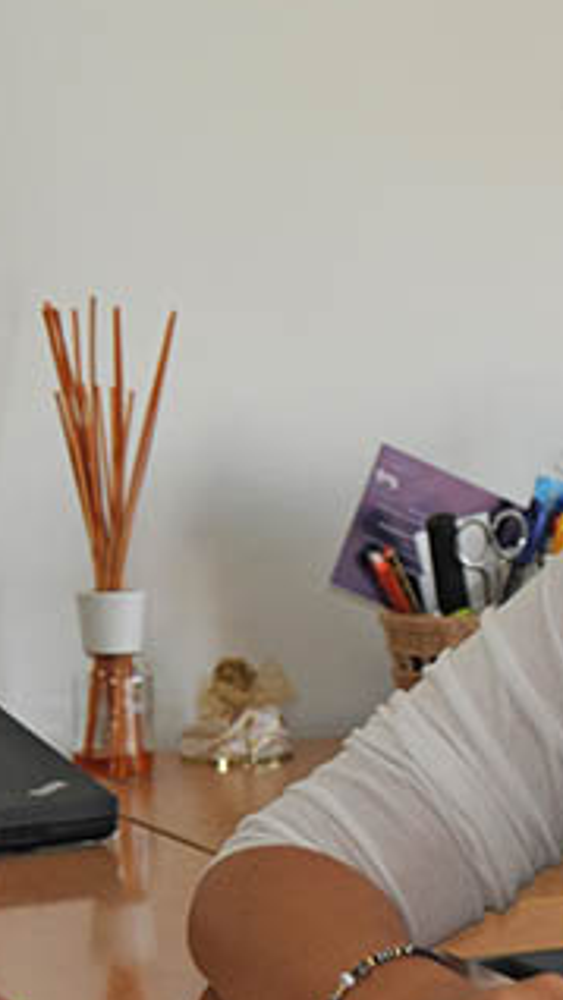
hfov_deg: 6.3
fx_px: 5040
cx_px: 742
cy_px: 481
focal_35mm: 190
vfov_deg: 11.3
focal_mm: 78
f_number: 5
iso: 400
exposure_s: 1/125
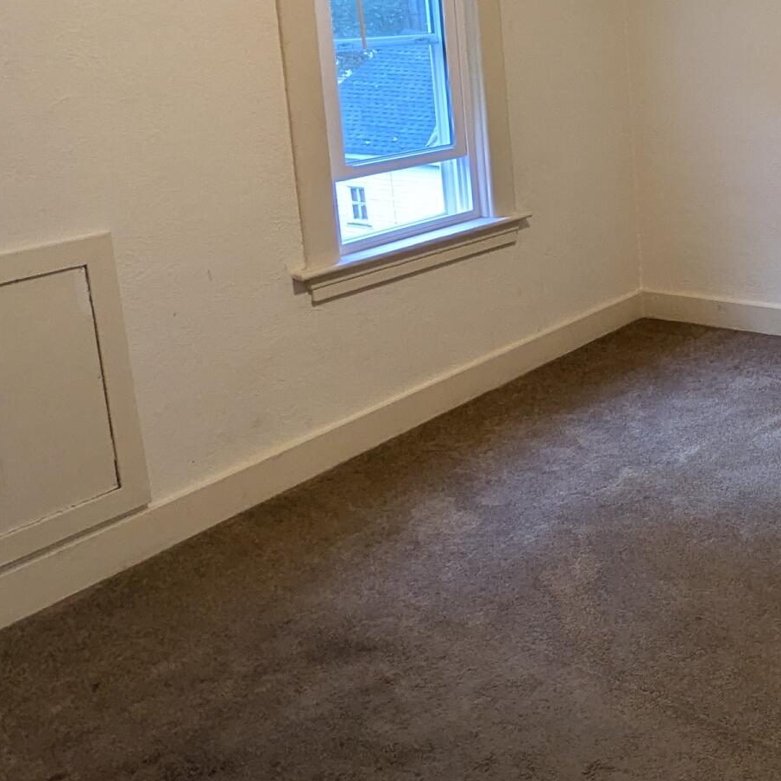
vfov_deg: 39.4
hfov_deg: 36.0
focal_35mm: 41
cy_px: 163
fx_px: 1047
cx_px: 819
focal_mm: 1.85
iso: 97
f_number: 2.2
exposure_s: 1/24
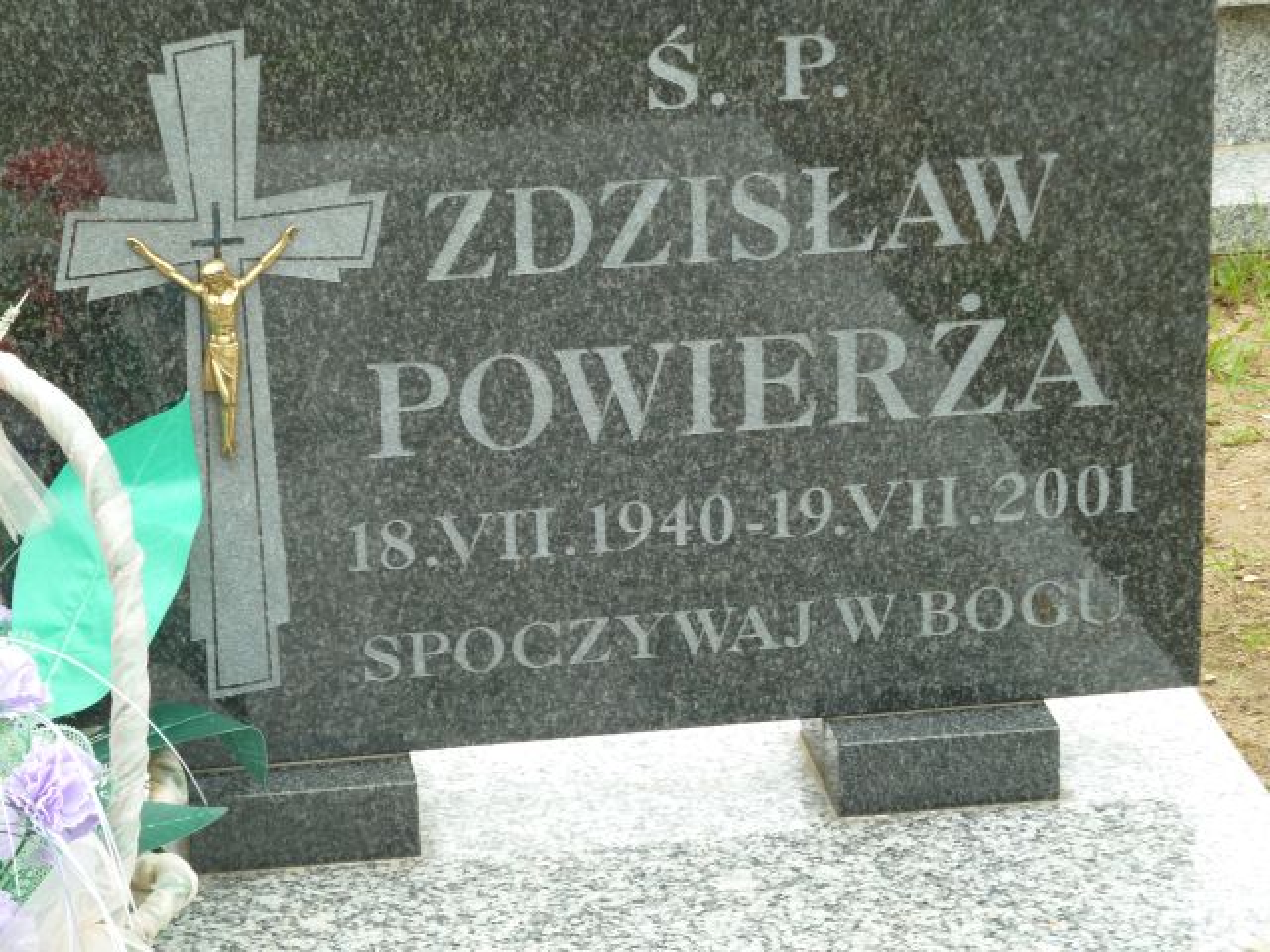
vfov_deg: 11.6
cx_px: 635
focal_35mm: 128
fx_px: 4696
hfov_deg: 15.4
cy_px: 476
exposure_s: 1/80
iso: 80
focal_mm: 21
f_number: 4.4
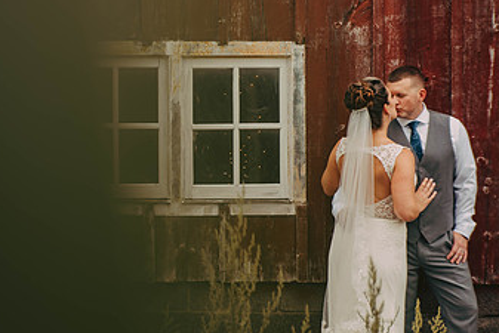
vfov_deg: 10.6
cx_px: 160
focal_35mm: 129
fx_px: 1789
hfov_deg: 15.8
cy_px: 90
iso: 250
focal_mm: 75
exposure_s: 1/320
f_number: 2.8
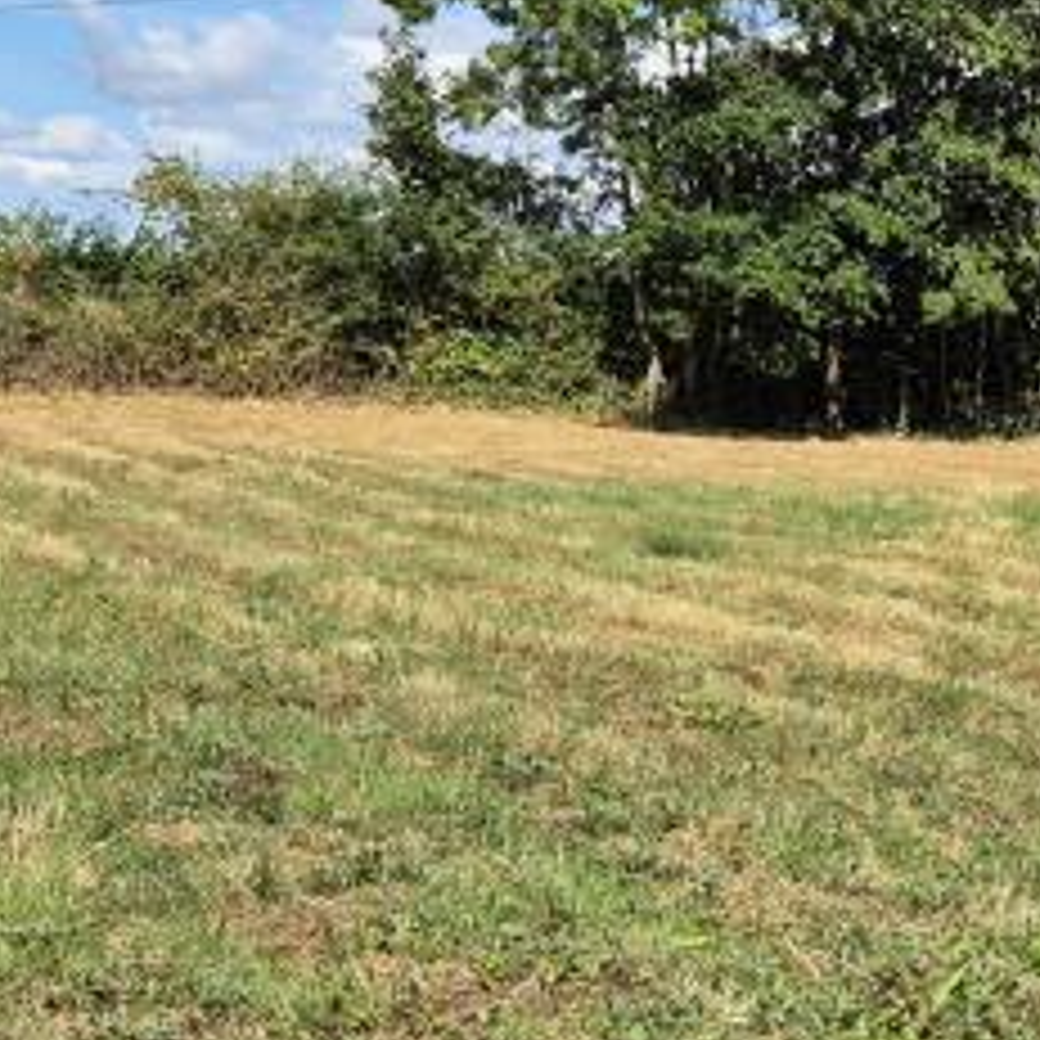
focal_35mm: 90
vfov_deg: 19.3
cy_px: 594
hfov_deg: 17.8
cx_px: 1423
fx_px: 3059
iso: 25
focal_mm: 5.4
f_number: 1.8
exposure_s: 1/2024
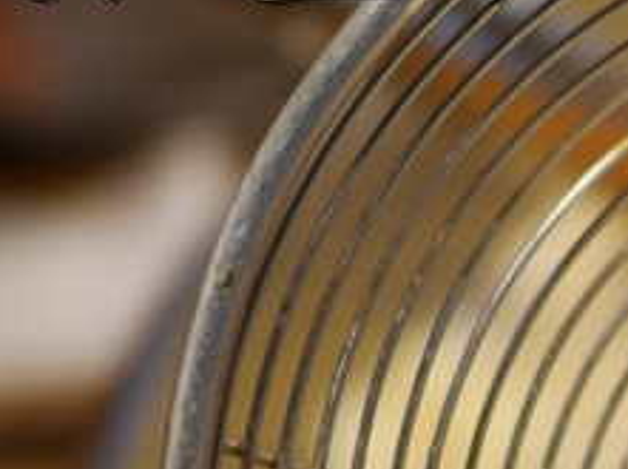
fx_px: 2463
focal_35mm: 136
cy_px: 830
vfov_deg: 10.3
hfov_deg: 13.2
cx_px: 1094
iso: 250
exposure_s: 1/60
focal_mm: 15
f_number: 1.7
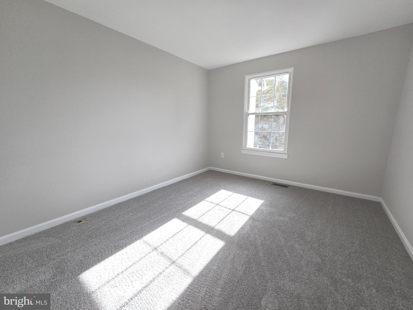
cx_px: 206
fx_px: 155
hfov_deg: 106.2
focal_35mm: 13
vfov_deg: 89.9
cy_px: 155
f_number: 2.2
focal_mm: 2.2
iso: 50
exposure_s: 1/365
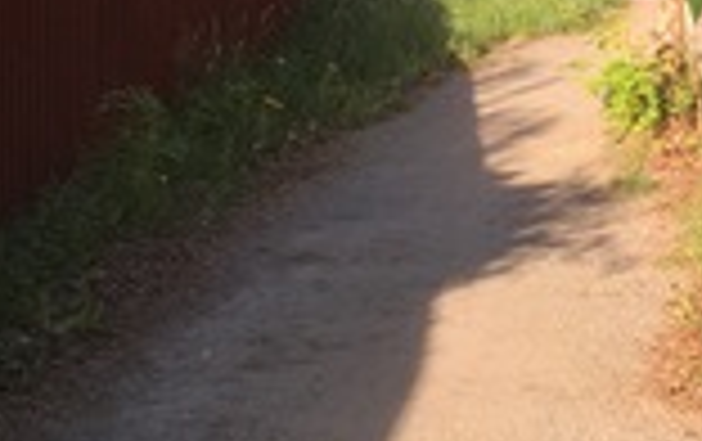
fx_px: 2280
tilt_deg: -0.3
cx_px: 542
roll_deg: -0.5
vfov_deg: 10.8
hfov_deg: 17.4
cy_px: -90
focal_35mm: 119
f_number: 2.2
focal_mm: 4.15
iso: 25
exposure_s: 1/366
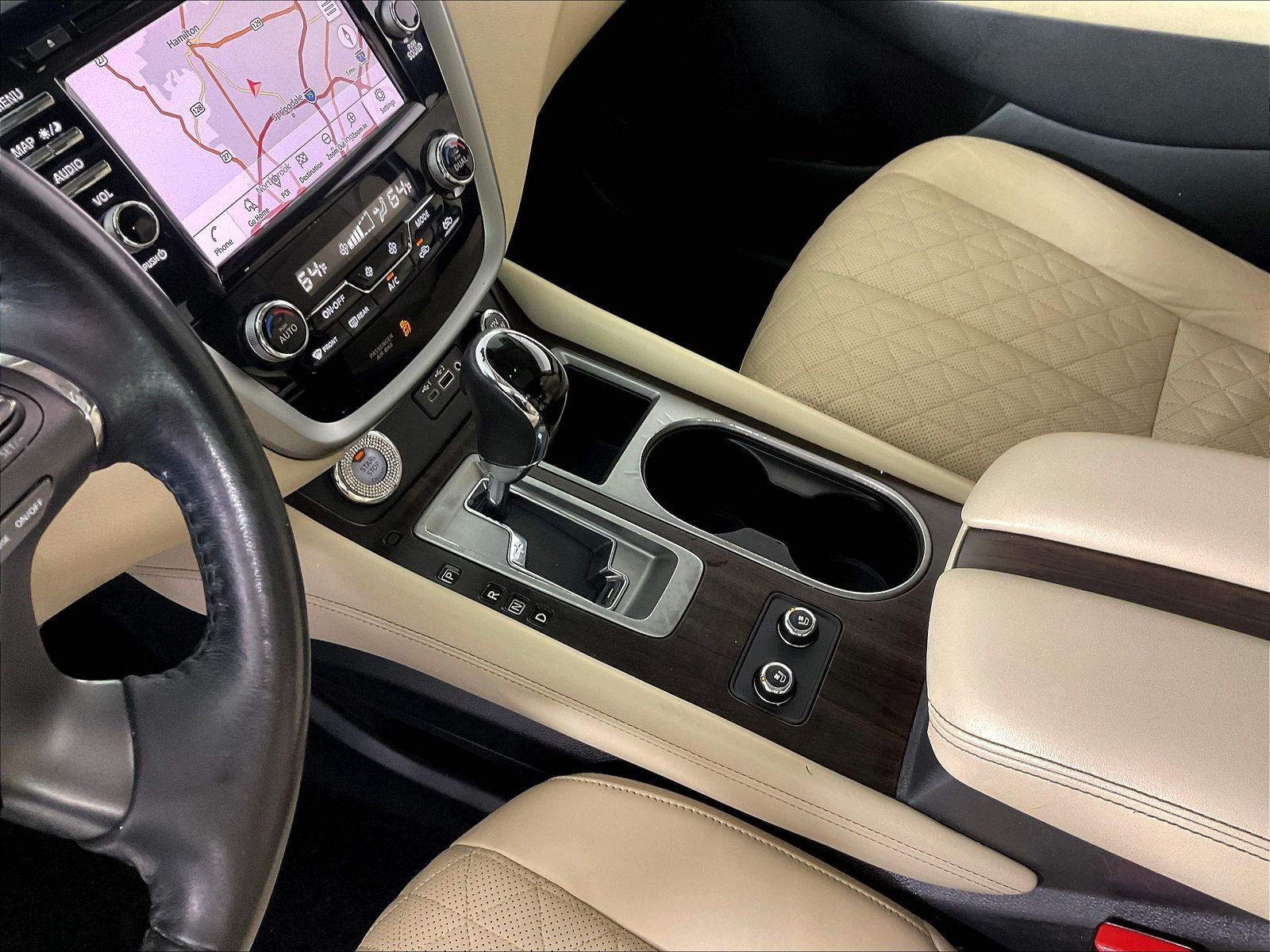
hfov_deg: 61.7
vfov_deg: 48.2
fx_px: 1064
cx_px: 635
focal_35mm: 29
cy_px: 476
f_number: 1.8
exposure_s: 1/42
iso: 125
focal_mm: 3
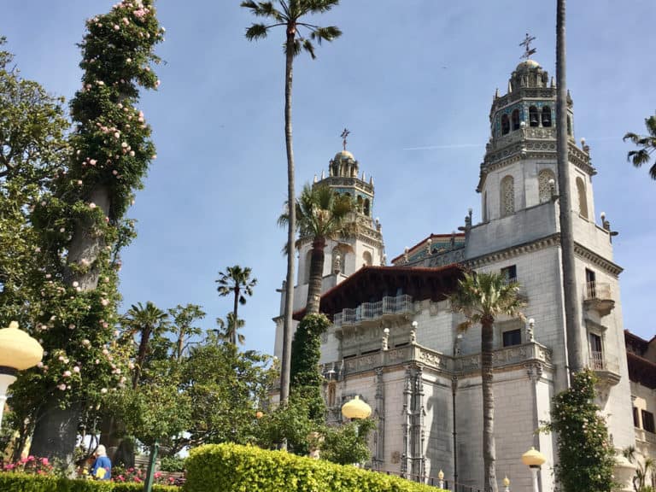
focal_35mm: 29
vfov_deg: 48.2
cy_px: 246
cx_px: 328
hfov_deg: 61.7
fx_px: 550
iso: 25
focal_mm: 4.15
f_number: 2.2
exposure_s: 1/1603
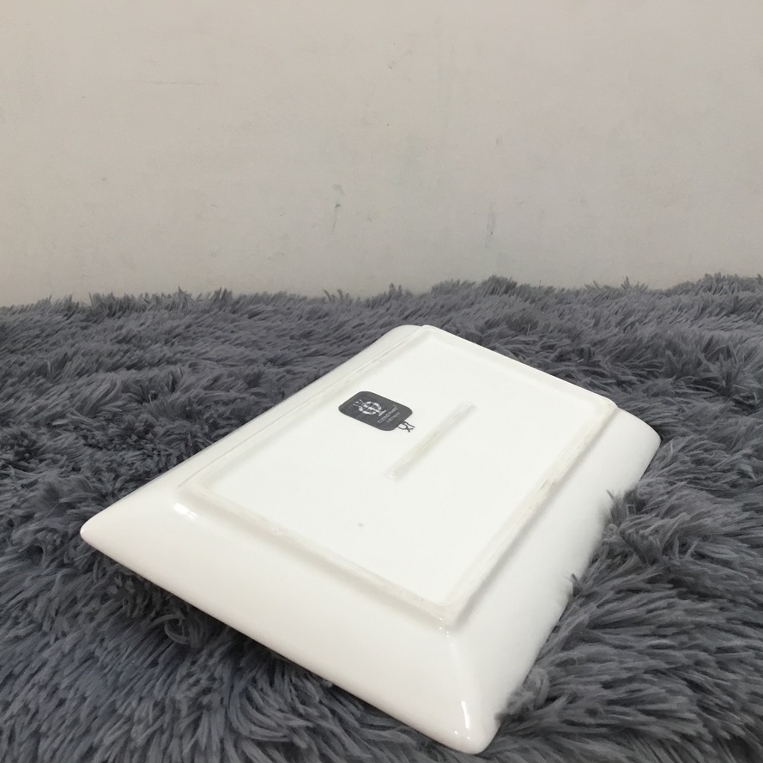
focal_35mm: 37
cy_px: 385
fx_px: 923
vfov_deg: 44.9
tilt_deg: -21.0
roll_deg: -0.8
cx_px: 408
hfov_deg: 44.9
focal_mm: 3.3
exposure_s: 1/33
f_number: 2.4
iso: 40
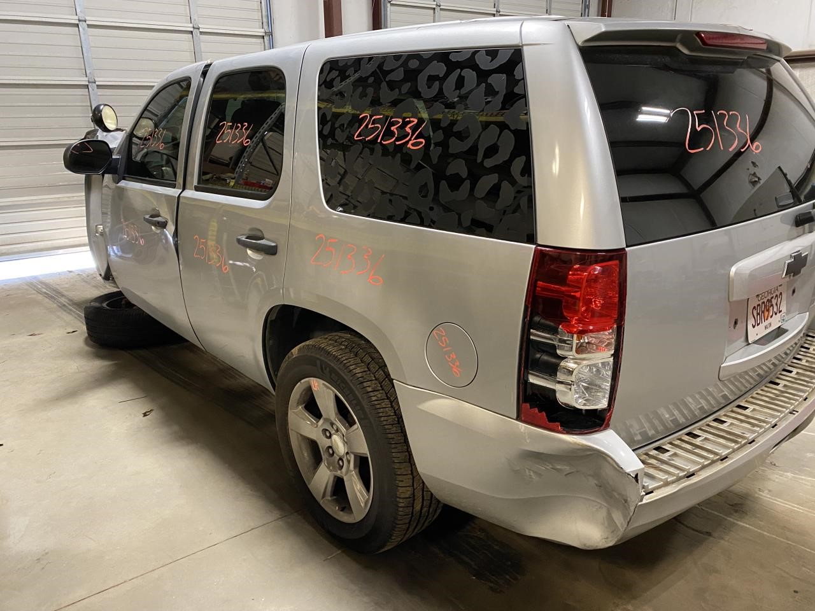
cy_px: 306
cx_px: 408
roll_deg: +0.6
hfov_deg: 67.3
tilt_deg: -16.3
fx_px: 612
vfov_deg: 53.1
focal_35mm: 26
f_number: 1.8
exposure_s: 1/60
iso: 500
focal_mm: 4.25
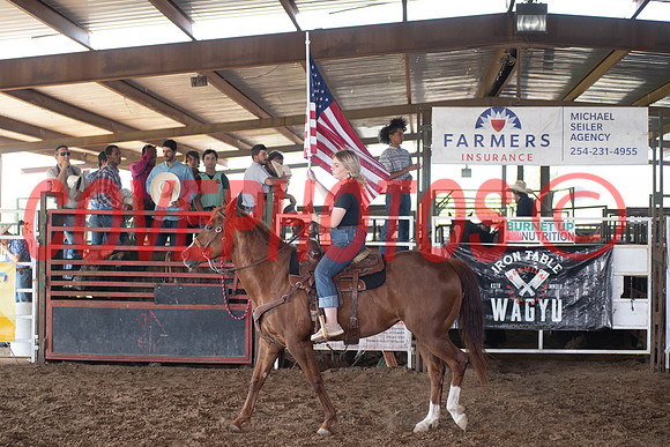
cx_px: 335
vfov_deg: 17.1
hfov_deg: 25.4
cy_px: 224
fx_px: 1489
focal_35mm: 80
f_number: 3.5
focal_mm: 80
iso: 1000
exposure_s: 1/640
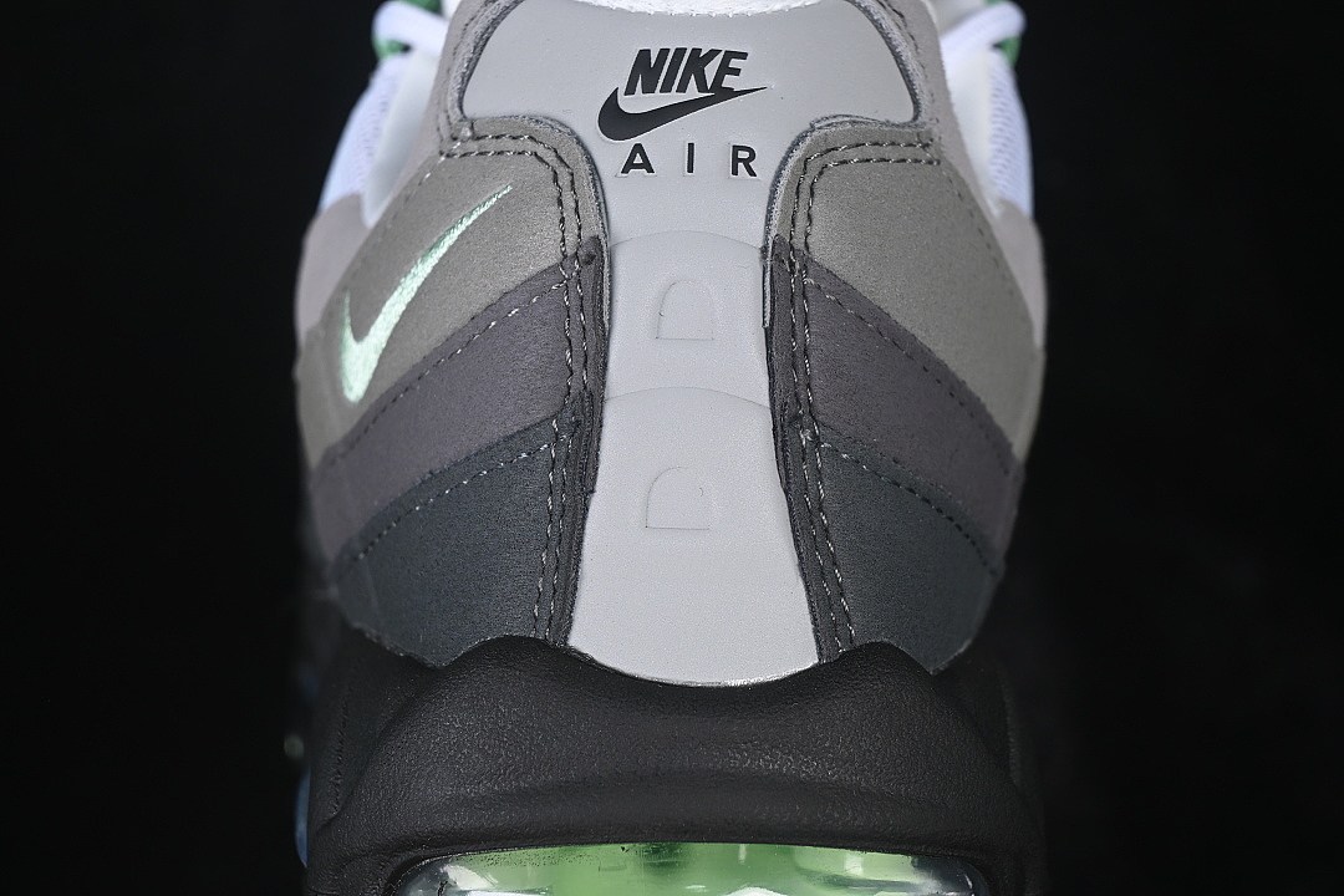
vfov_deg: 18.2
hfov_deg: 27.0
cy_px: 448
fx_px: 2800
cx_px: 672
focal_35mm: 75
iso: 160
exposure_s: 1/60
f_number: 7.1
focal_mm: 50
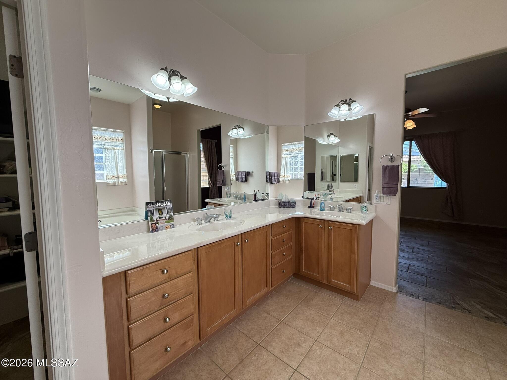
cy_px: 190
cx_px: 254
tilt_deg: -2.6
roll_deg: -1.0
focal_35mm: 14
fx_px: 205
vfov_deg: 85.7
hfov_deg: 102.1
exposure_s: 1/240
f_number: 2.2
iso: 64
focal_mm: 2.22
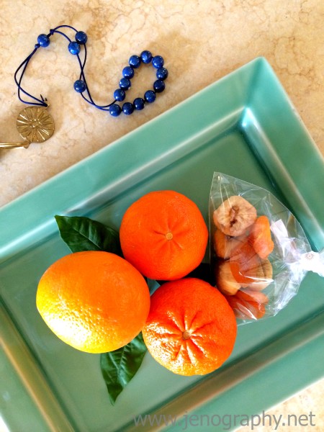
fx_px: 374
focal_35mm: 30
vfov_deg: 60.0
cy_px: 216
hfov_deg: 46.8
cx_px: 162
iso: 250
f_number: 2.2
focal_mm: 4.12
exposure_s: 1/30
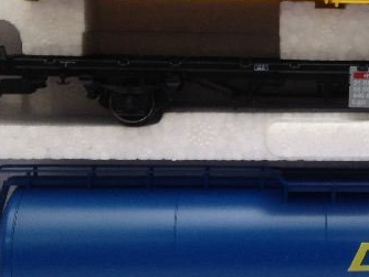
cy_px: 130
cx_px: 324
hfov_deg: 24.1
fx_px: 843
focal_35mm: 79
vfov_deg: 18.7
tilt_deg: -7.1
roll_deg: -1.8
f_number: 2.4
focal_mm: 4.12
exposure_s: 1/20
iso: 64
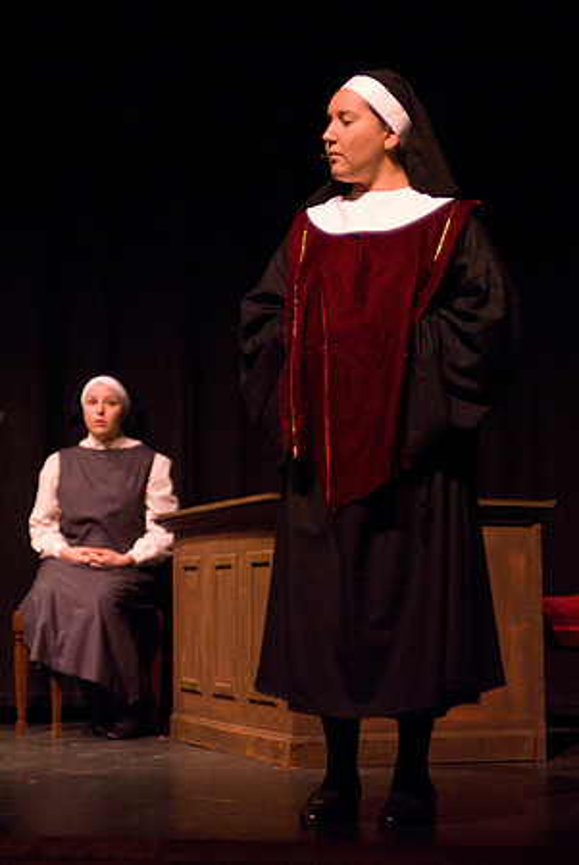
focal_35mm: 93
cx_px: 290
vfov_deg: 21.9
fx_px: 2238
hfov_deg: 14.7
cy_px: 432
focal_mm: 62
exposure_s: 1/100
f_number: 2.8
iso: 1600
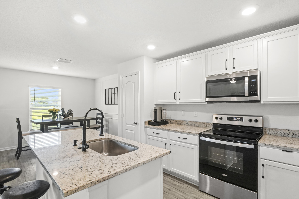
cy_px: 105
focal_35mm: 17
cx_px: 155
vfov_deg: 70.4
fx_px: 141
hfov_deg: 93.2
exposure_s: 1/30
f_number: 10
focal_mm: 16
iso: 5000
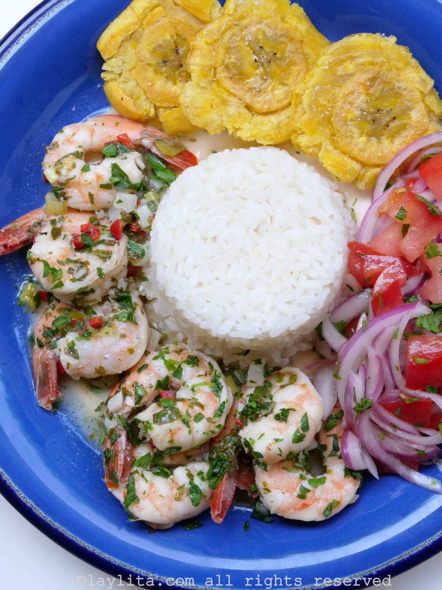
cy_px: 295
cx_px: 221
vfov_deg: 30.3
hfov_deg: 22.9
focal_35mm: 64
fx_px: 1090
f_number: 14
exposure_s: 1/80
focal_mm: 32
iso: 2000
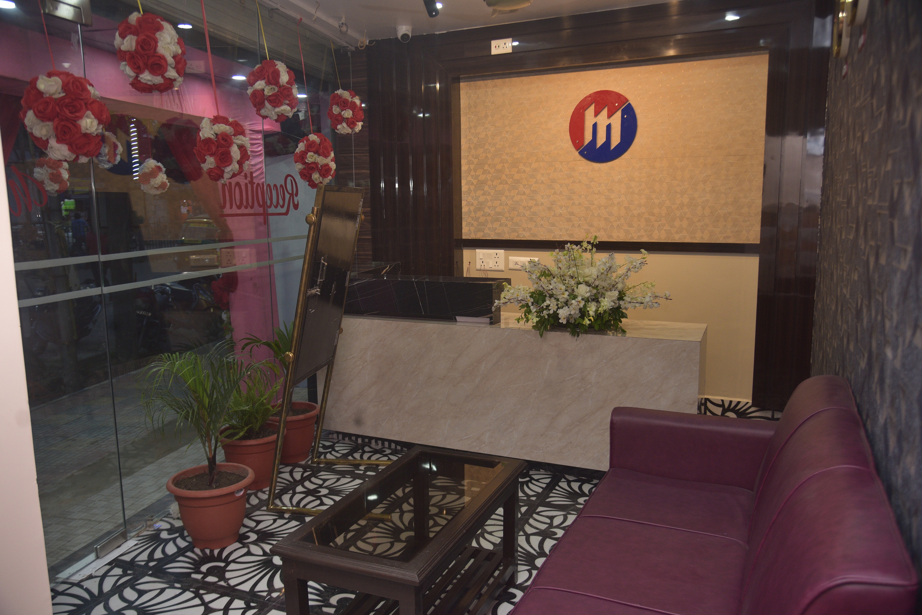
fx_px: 769
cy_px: 308
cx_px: 461
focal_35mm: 30
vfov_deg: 43.6
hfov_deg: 61.9
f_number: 4
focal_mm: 30
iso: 640
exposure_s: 1/160
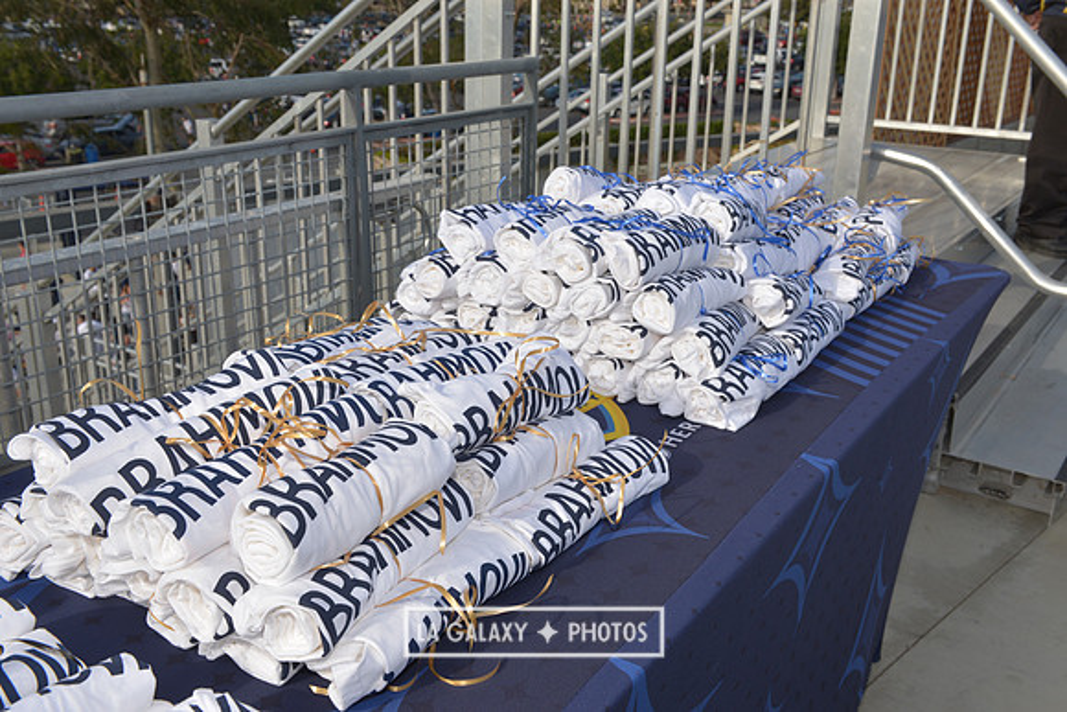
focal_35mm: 36
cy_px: 356
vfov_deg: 36.9
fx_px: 1067
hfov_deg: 53.1
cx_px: 534
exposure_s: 1/250
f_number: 11
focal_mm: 36
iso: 200
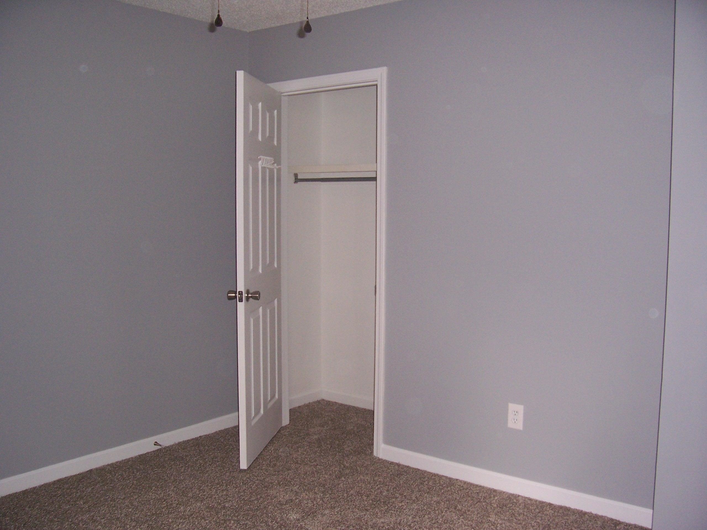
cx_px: 354
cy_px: 265
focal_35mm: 34
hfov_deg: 54.0
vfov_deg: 41.8
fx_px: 694
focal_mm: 5.6
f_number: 2.7
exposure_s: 1/60
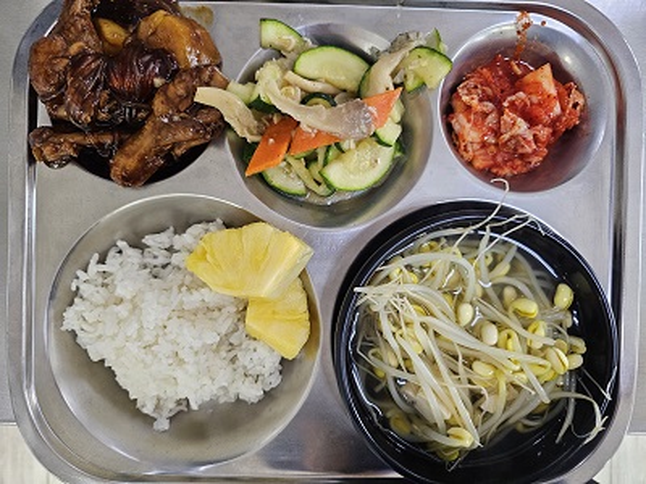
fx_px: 429
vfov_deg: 58.9
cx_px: 323
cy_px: 242
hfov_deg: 73.9
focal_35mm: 23
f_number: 1.7
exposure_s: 1/100
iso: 500
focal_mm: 6.3
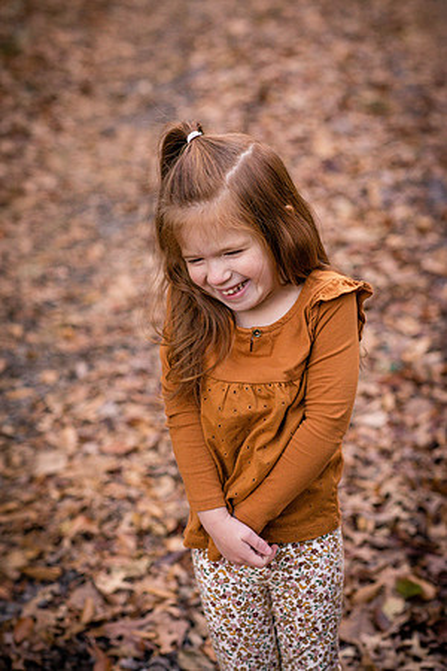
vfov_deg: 23.9
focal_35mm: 85
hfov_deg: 16.1
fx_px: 1583
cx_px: 224
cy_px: 336
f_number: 3.5
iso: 1250
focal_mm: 85
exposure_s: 1/400
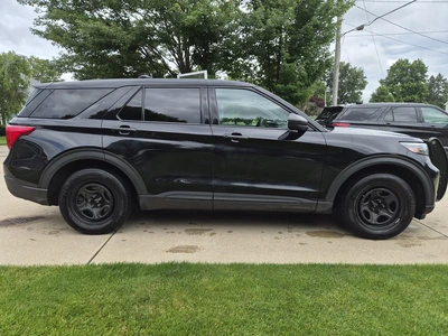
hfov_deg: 73.9
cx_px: 224
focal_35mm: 23
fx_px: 298
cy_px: 168
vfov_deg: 58.9
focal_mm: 5.4
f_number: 1.8
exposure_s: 1/2520
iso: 80
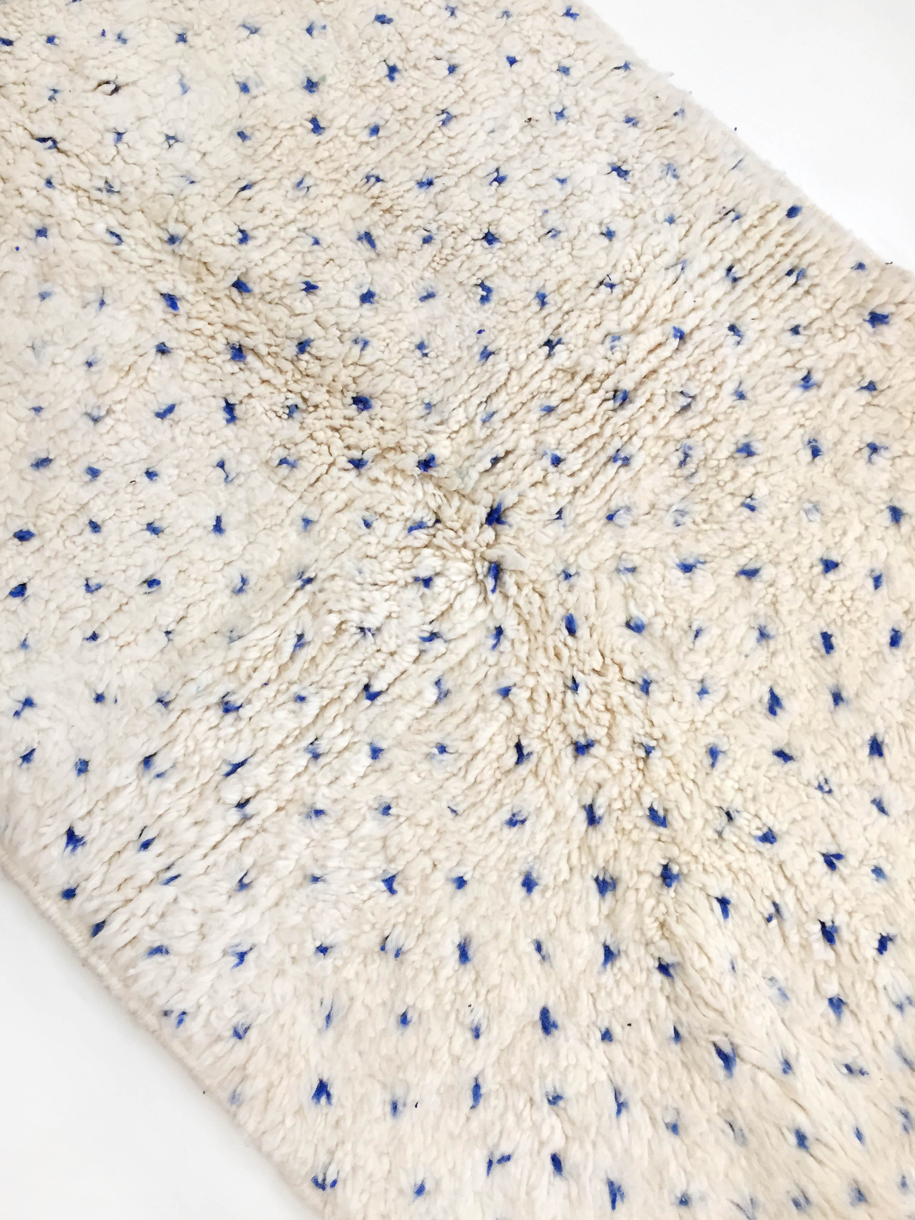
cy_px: 599
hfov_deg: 46.8
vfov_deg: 60.0
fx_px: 1057
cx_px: 445
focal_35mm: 30
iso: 100
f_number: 2.2
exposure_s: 1/33
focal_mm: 4.15
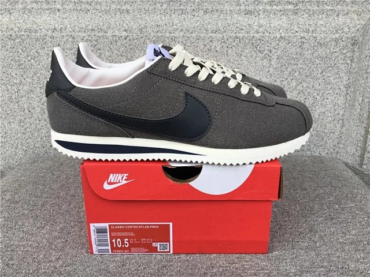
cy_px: 138
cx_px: 185
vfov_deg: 45.4
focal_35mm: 31
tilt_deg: -18.2
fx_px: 331
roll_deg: +0.0
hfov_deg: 58.4
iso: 32
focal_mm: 3.3
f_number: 2.4
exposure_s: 1/100
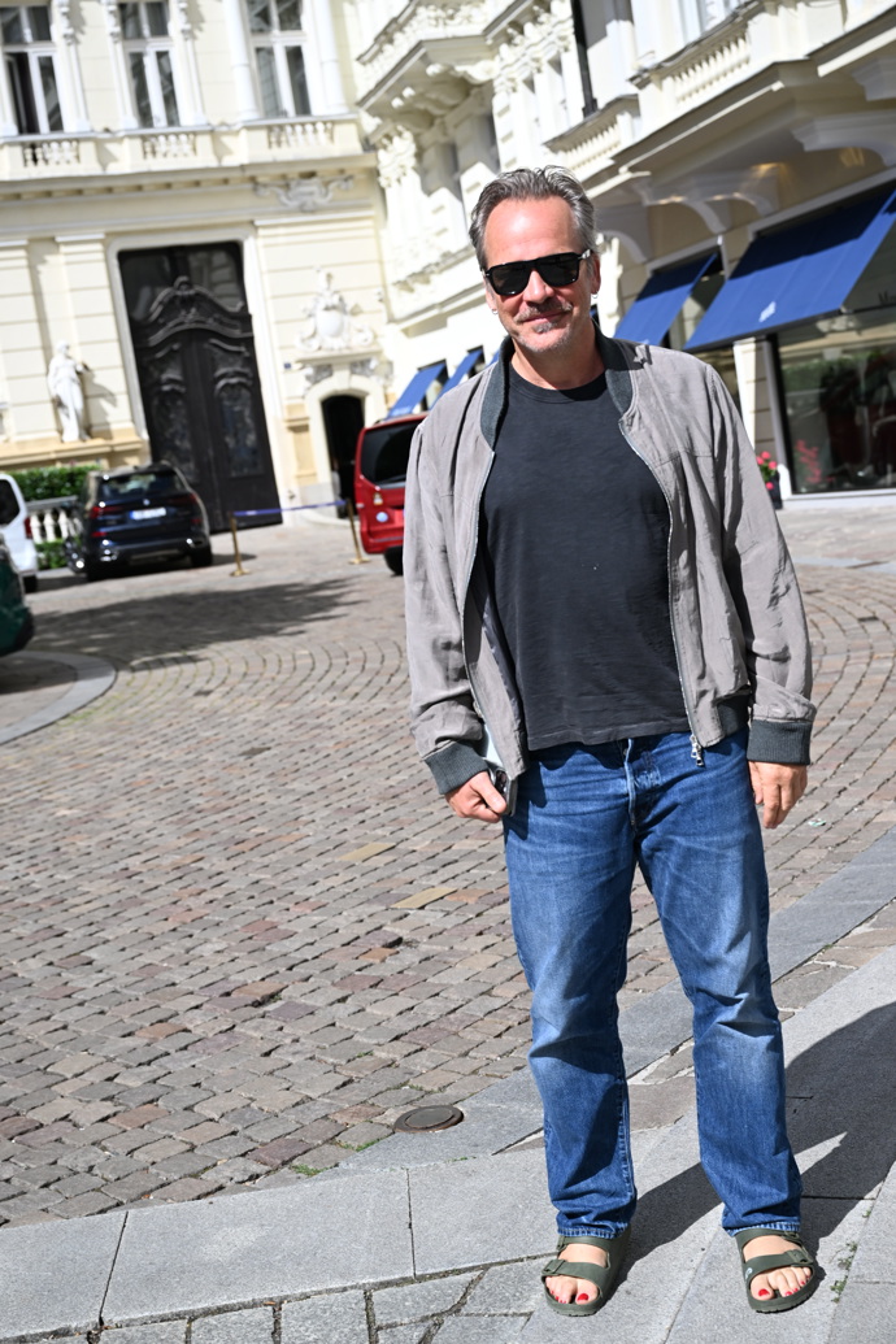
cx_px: 448
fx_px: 1755
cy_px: 672
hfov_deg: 28.6
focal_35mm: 47
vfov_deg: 41.9
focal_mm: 47
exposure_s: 1/5000
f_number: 4.5
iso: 640
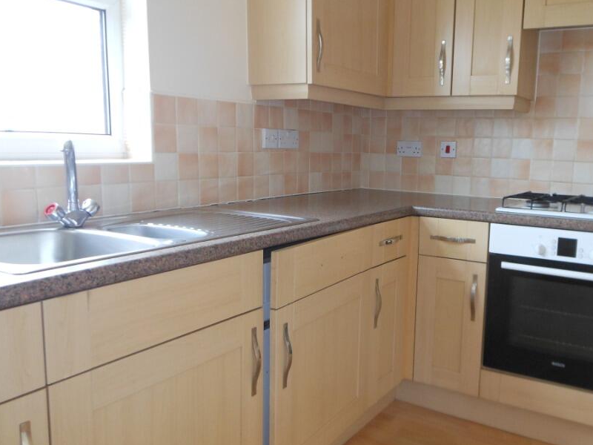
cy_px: 200
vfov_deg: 44.1
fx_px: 548
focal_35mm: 32
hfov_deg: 56.0
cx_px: 376
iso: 200
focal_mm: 4.5
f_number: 3.2
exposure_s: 1/30
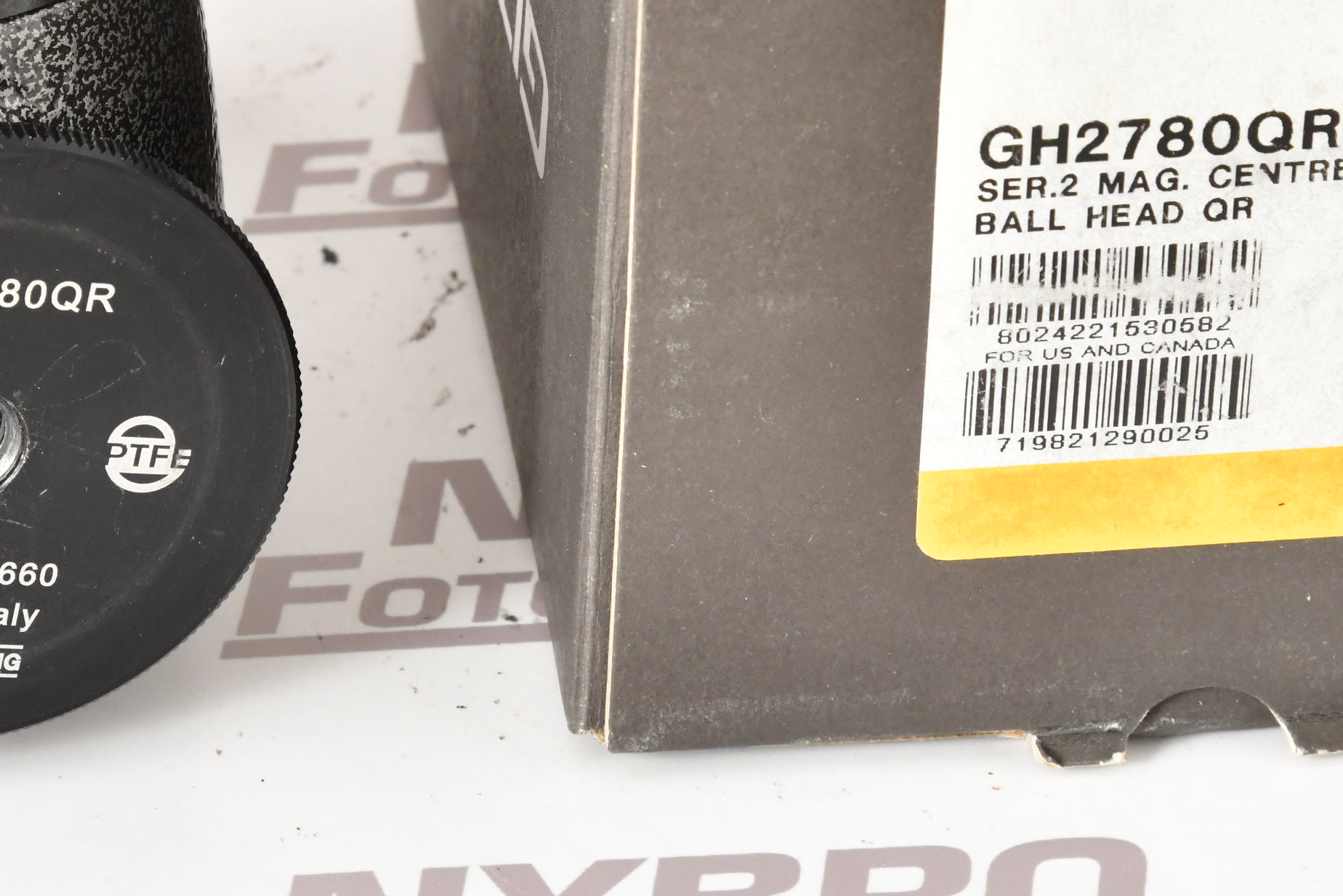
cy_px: -33
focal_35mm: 268
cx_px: 554
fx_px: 9997
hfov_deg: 7.7
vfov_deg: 5.1
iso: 1600
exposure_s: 1/125
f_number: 14
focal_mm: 120
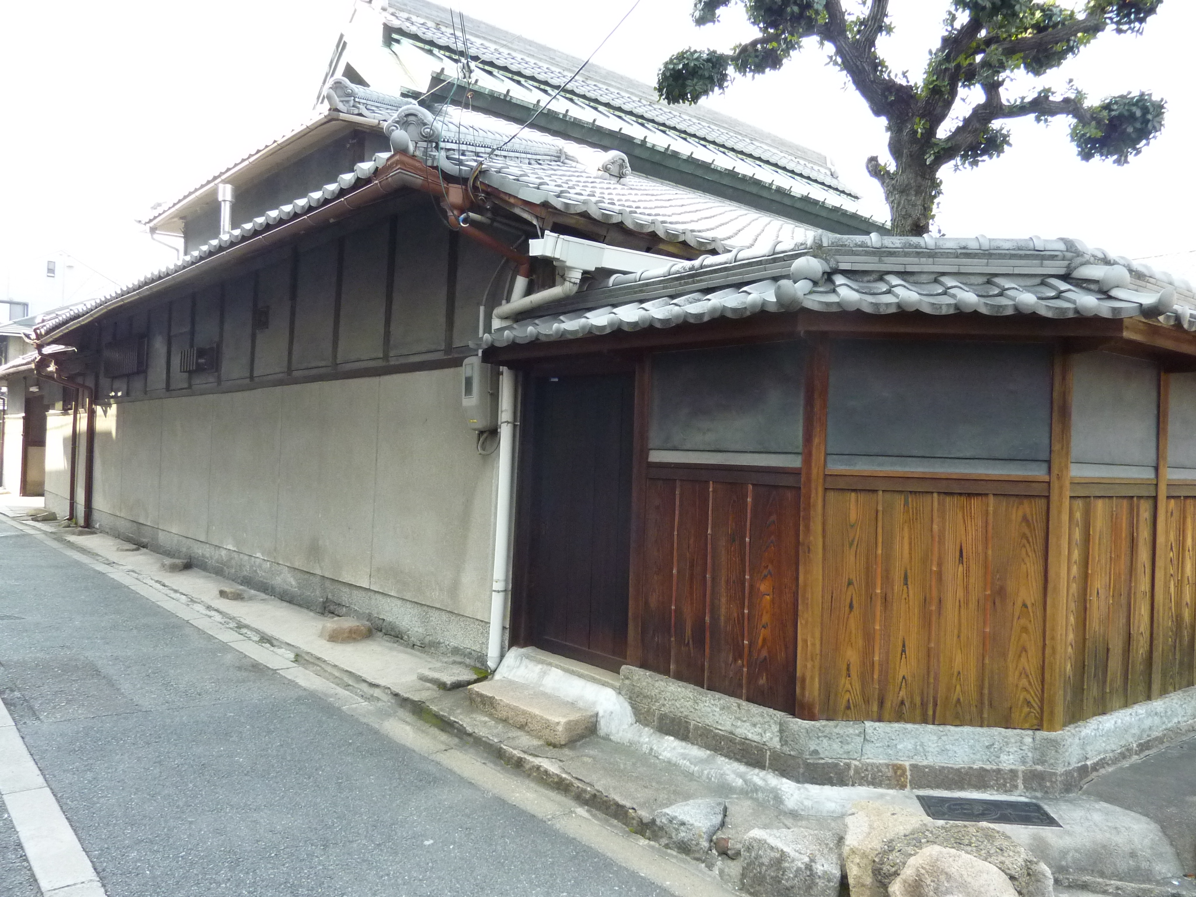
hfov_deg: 69.4
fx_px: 864
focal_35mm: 25
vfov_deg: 54.9
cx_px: 598
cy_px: 448
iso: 320
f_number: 3.3
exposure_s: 1/250
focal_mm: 4.1
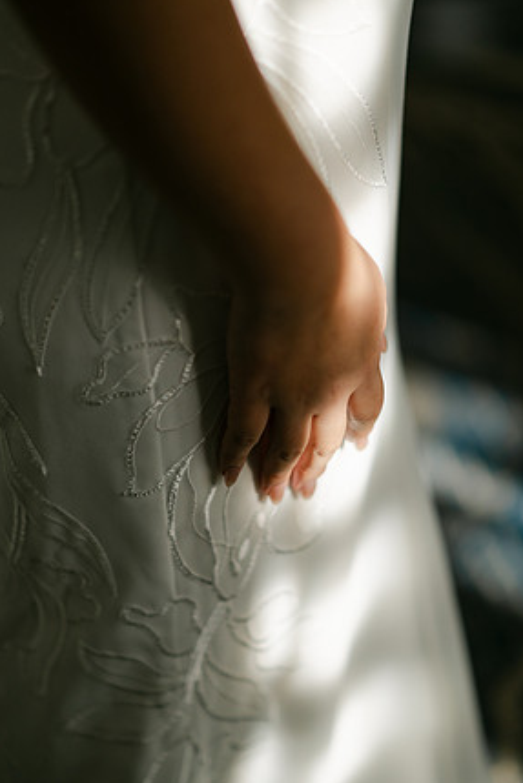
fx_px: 1938
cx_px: 266
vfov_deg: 22.9
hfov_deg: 15.4
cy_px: 386
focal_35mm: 89
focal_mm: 85
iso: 280
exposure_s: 1/2500
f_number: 1.8
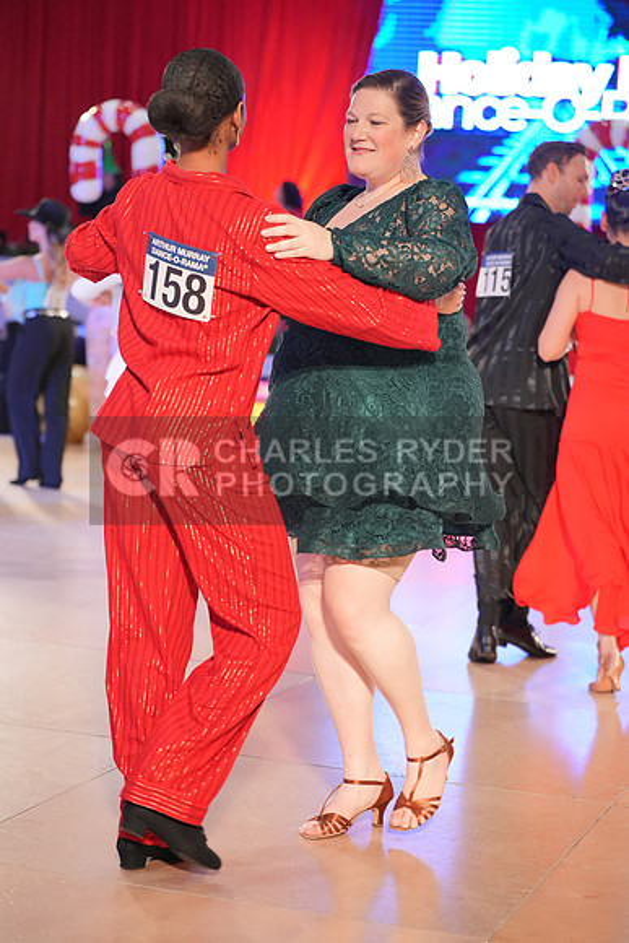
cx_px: 314
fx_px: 1990
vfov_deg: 26.6
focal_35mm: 76
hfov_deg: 18.0
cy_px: 472
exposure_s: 1/400
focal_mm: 76
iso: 4000
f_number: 3.2
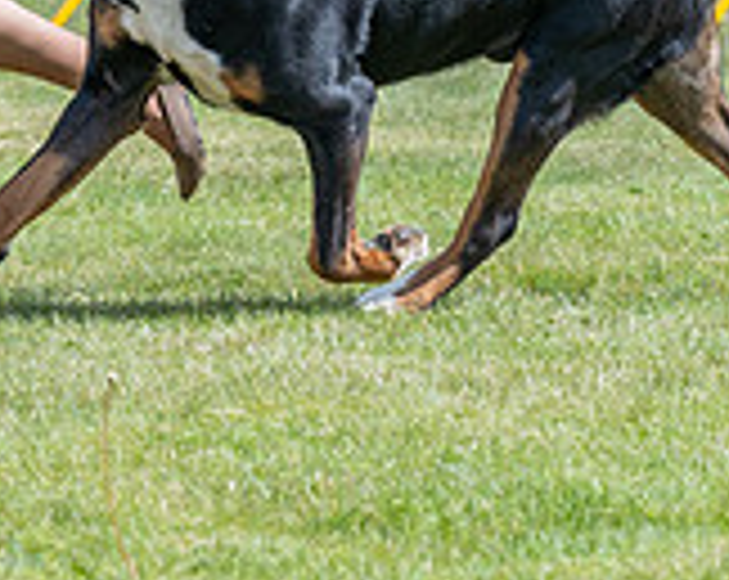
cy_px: -386
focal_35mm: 512
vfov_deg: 3.0
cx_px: 212
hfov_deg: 3.8
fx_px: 11027
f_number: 5
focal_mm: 121
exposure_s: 1/1600
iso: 400
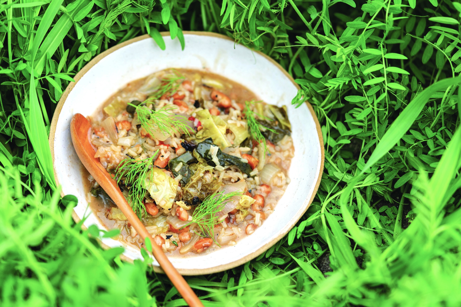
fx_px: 1152
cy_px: 154
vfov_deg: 15.2
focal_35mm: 90
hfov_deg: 22.6
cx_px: 230
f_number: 2.8
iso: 400
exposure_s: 1/500
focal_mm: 90
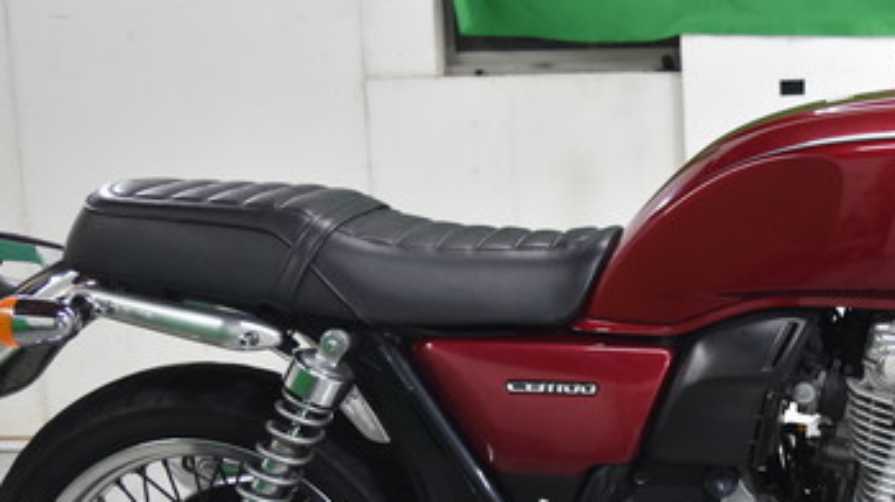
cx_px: 762
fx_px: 1615
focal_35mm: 68
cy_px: 374
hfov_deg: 30.0
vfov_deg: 17.6
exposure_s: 1/60
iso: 640
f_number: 4
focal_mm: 21
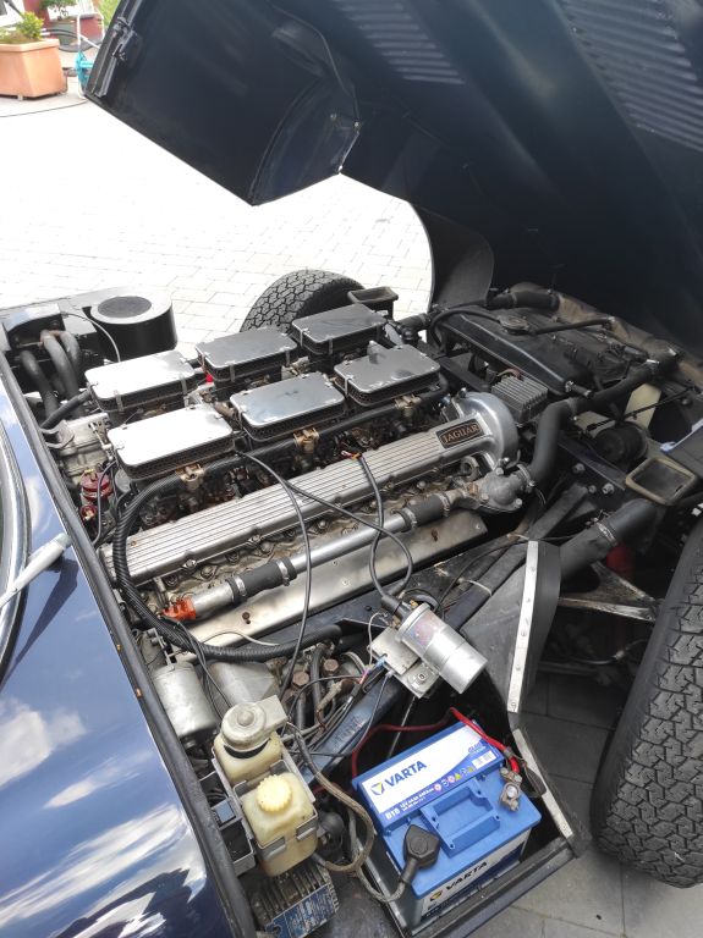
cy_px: 469
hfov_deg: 54.8
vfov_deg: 69.4
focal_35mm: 25
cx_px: 352
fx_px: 678
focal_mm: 5.43
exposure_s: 1/100
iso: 100
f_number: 1.89
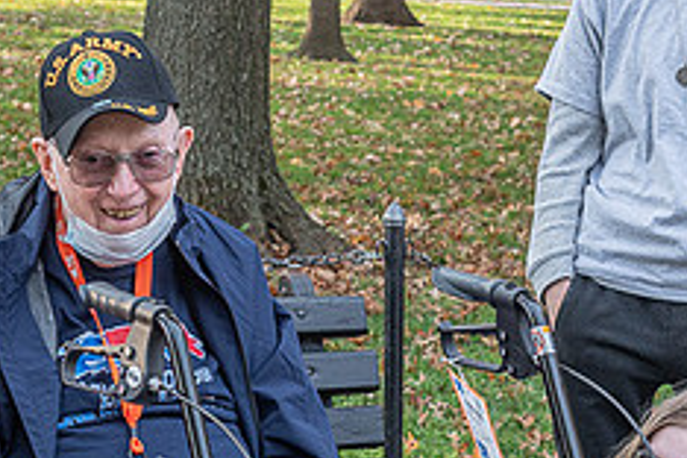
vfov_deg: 10.7
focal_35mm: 128
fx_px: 2442
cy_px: 223
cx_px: 105
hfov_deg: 15.9
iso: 500
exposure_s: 1/160
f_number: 6.3
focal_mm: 40
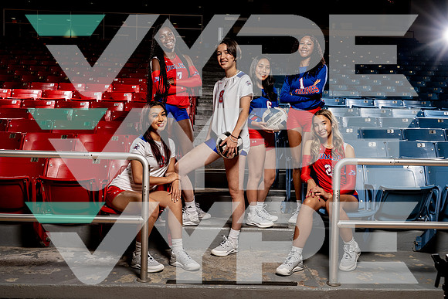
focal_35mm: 35
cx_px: 224
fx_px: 436
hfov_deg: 54.4
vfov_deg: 37.9
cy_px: 150
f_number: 8
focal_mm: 35
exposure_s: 1/250
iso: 640
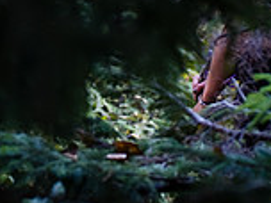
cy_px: -64
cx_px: -27
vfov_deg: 8.0
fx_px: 1433
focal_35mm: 183
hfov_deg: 10.7
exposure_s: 1/100
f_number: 3.2
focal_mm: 50
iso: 500
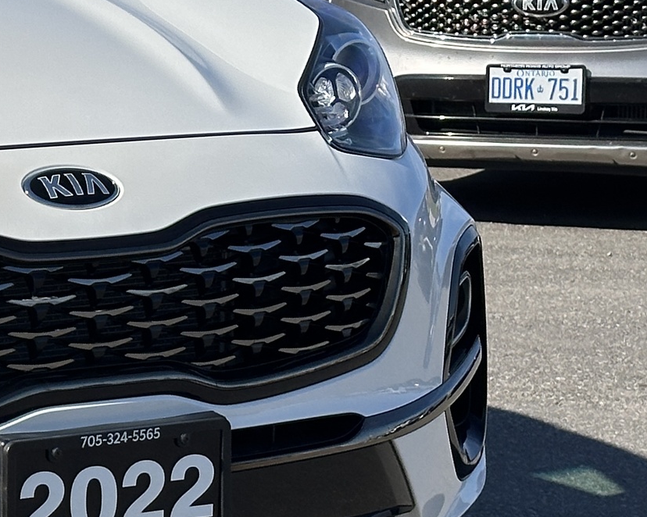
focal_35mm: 163
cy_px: 323
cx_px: -399
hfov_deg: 11.2
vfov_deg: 9.5
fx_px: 3121
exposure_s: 1/7634
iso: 64
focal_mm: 6.86
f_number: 1.78
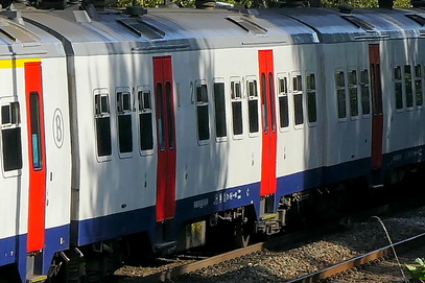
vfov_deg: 3.4
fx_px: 4732
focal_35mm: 401
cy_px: 147
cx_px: -148
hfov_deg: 5.1
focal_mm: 37.2
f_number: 7.1
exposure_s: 1/800
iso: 320
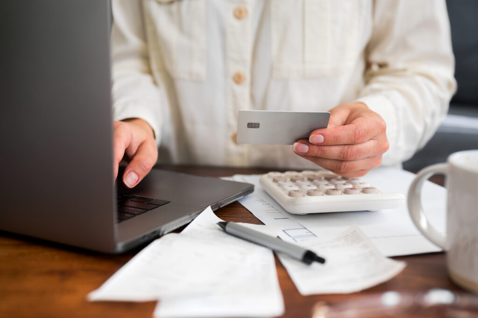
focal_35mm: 50
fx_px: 663
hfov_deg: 39.6
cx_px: 239
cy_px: 159
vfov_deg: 26.9
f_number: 2.8
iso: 125
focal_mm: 50
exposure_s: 1/125
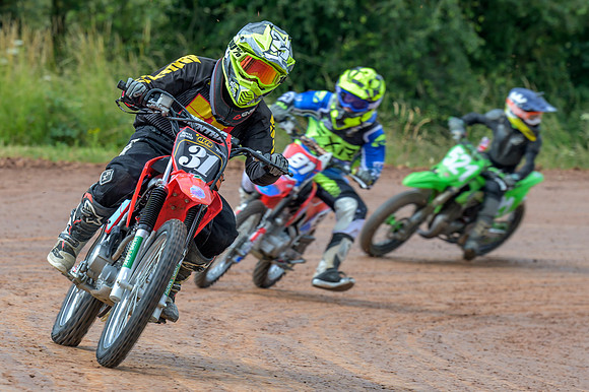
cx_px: 231
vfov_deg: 4.4
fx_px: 5073
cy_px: 226
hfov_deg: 6.6
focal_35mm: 310
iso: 90
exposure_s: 1/320
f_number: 5
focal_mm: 150
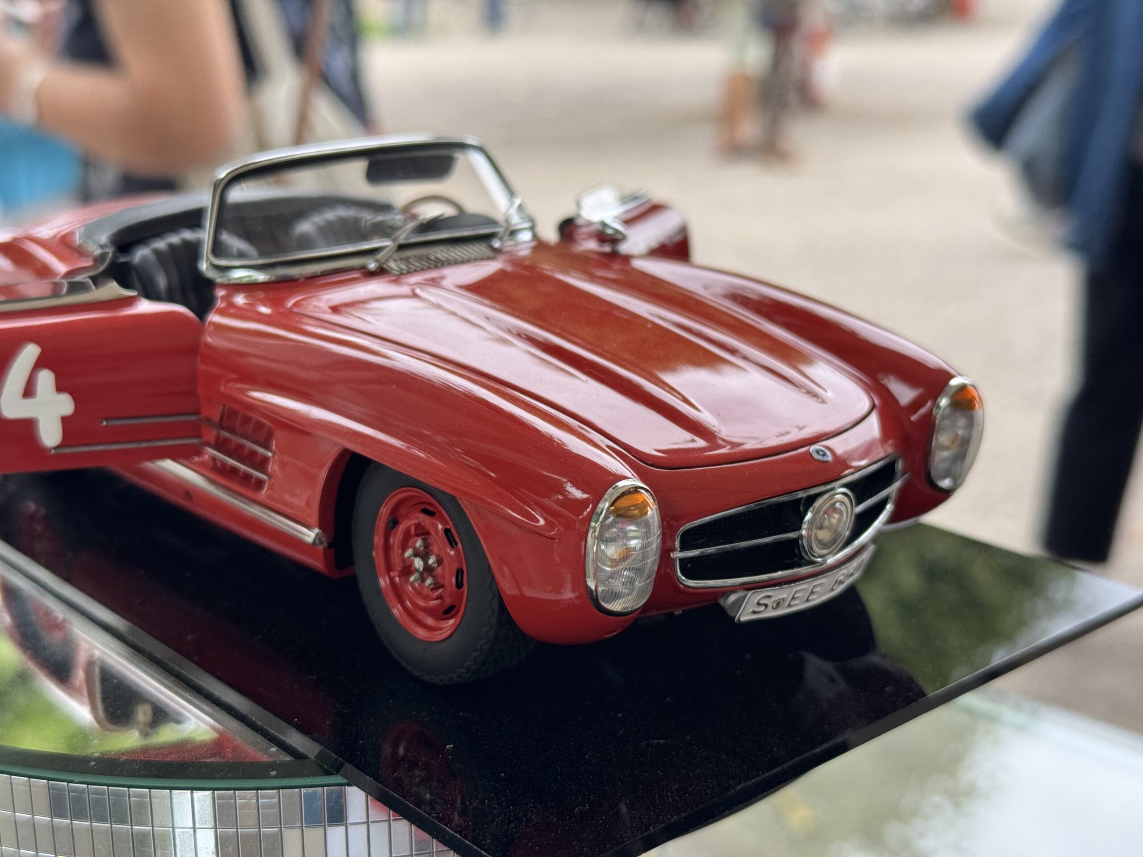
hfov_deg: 39.7
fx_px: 1585
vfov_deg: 30.3
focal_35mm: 48
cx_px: 572
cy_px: 428
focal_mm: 6.76
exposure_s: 1/195
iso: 50
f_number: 1.78
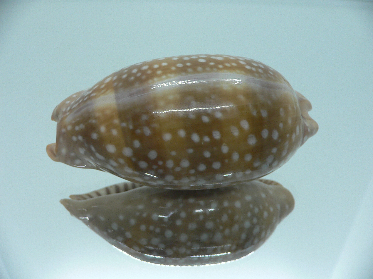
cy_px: 140
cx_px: 186
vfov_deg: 40.7
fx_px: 377
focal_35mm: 35
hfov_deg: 52.6
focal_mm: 4.6
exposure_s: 1/60
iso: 100
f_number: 2.8
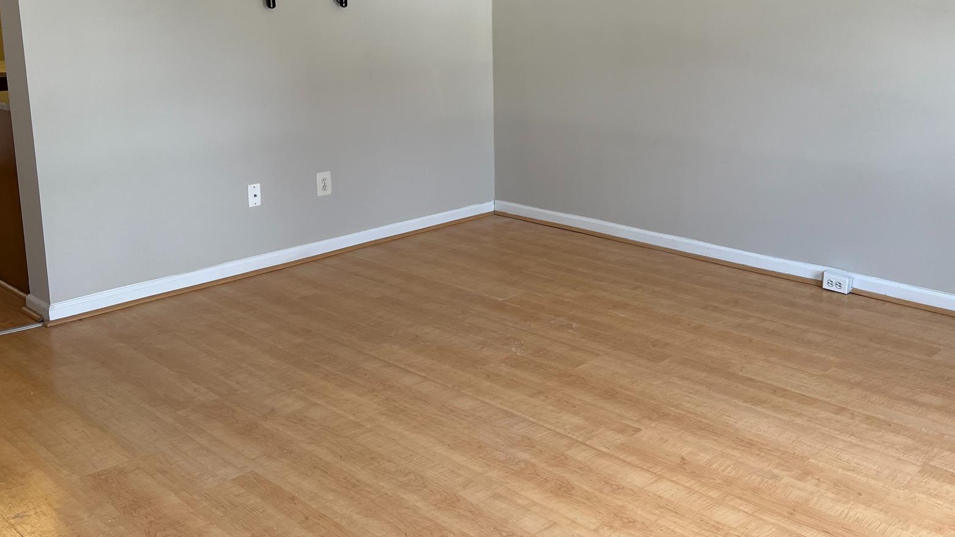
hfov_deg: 53.9
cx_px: 527
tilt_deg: -11.8
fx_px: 937
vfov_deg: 31.7
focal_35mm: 37
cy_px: 176
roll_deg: -0.1
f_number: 1.5
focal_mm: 5.7
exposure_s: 1/121
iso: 80
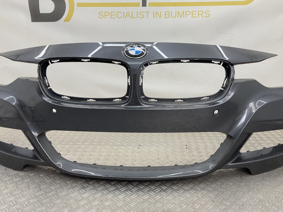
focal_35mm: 29
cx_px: 142
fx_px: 237
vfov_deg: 48.2
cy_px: 106
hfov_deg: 61.7
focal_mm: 3
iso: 25
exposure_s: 1/100
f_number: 1.8
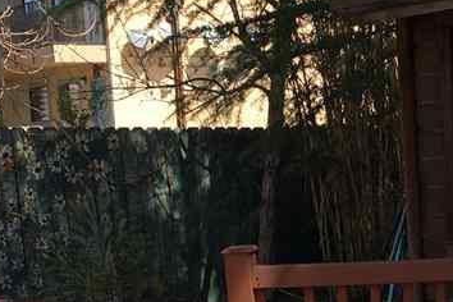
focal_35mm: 109
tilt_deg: -7.8
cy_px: 294
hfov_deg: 17.9
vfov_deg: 12.4
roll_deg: +1.0
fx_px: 1371
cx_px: 536
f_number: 2.2
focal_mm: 4.15
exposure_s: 1/615
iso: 25
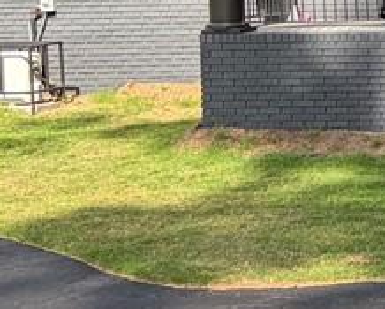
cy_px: -12
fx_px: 1358
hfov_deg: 12.8
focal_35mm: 119
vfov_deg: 12.8
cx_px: 890
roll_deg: +0.3
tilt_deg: -2.2
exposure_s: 1/453
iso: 50
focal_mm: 5.96
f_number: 1.6
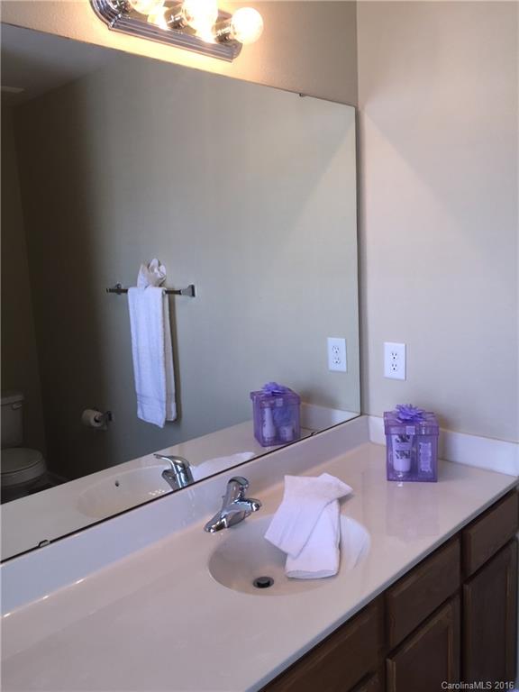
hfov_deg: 48.2
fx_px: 580
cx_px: 260
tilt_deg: -9.1
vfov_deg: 61.7
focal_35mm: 29
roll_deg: +3.3
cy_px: 346
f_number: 2.2
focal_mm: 4.15
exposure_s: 1/43
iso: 32
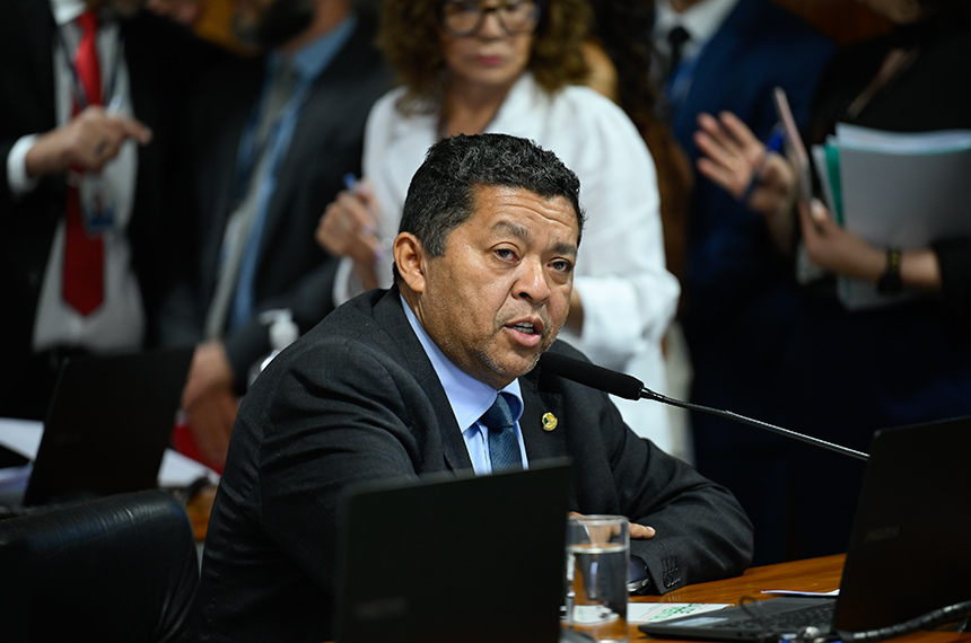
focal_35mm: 200
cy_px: 322
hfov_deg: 10.3
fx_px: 5384
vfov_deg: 6.8
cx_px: 486
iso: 1600
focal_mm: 200
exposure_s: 1/160
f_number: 2.8
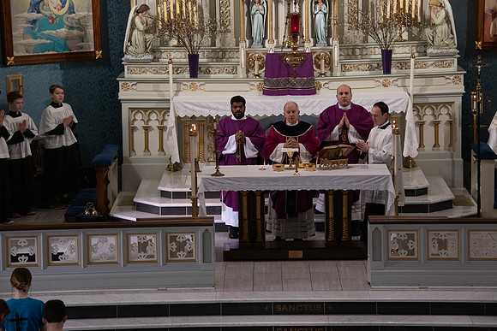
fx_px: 1864
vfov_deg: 10.2
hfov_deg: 15.2
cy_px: 166
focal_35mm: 135
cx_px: 248
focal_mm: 135
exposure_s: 1/100
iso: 4000
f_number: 9
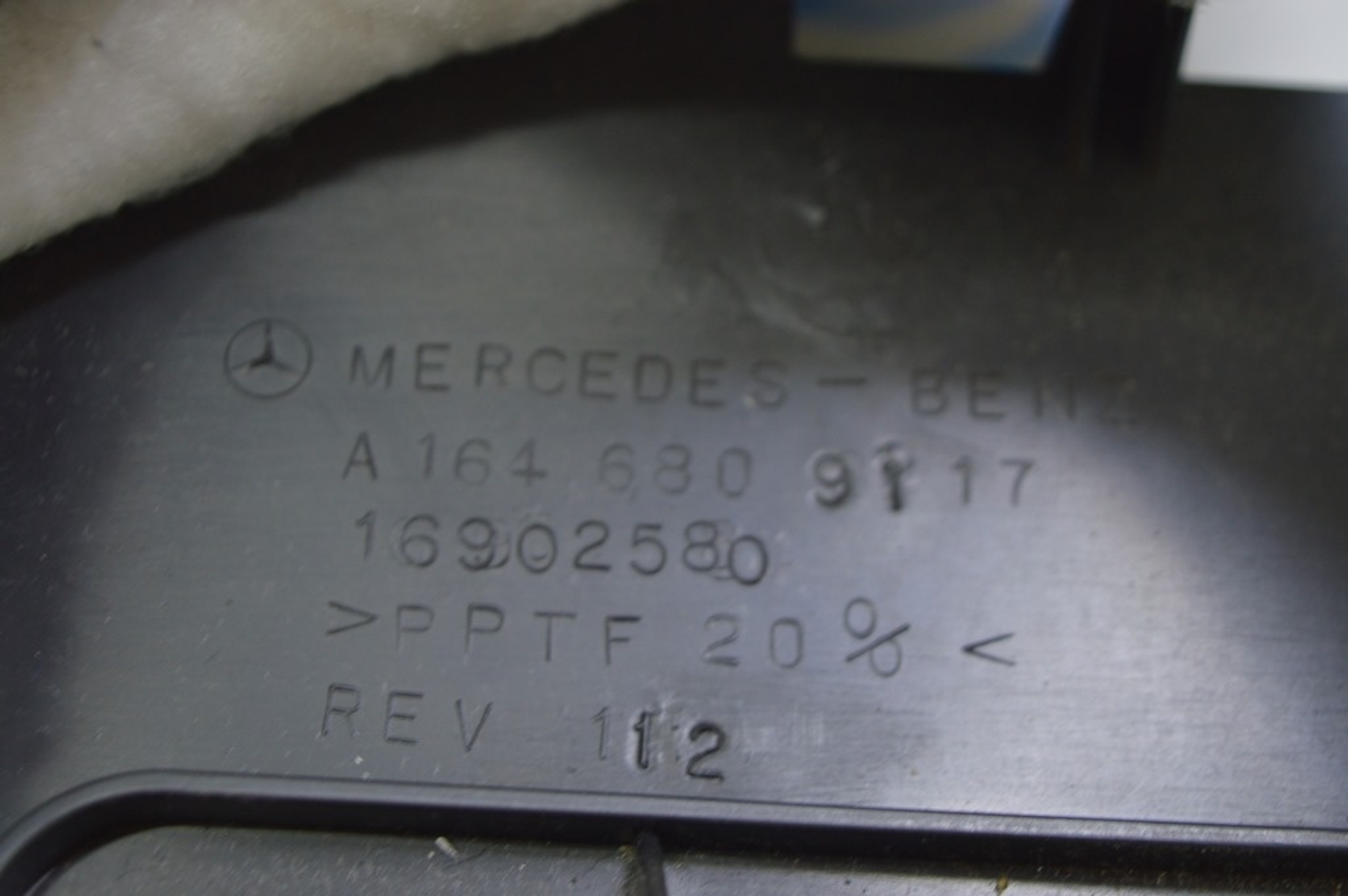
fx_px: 2525
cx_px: 674
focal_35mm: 68
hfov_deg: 29.9
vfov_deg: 20.1
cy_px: 448
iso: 400
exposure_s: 1/15
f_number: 5.6
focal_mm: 45
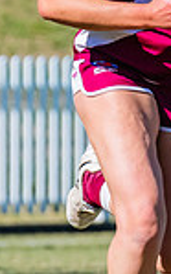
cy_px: 143
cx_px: 198
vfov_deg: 1.2
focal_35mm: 1744
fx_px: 13017
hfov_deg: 0.8
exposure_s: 1/1600
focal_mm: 310
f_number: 9
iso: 800
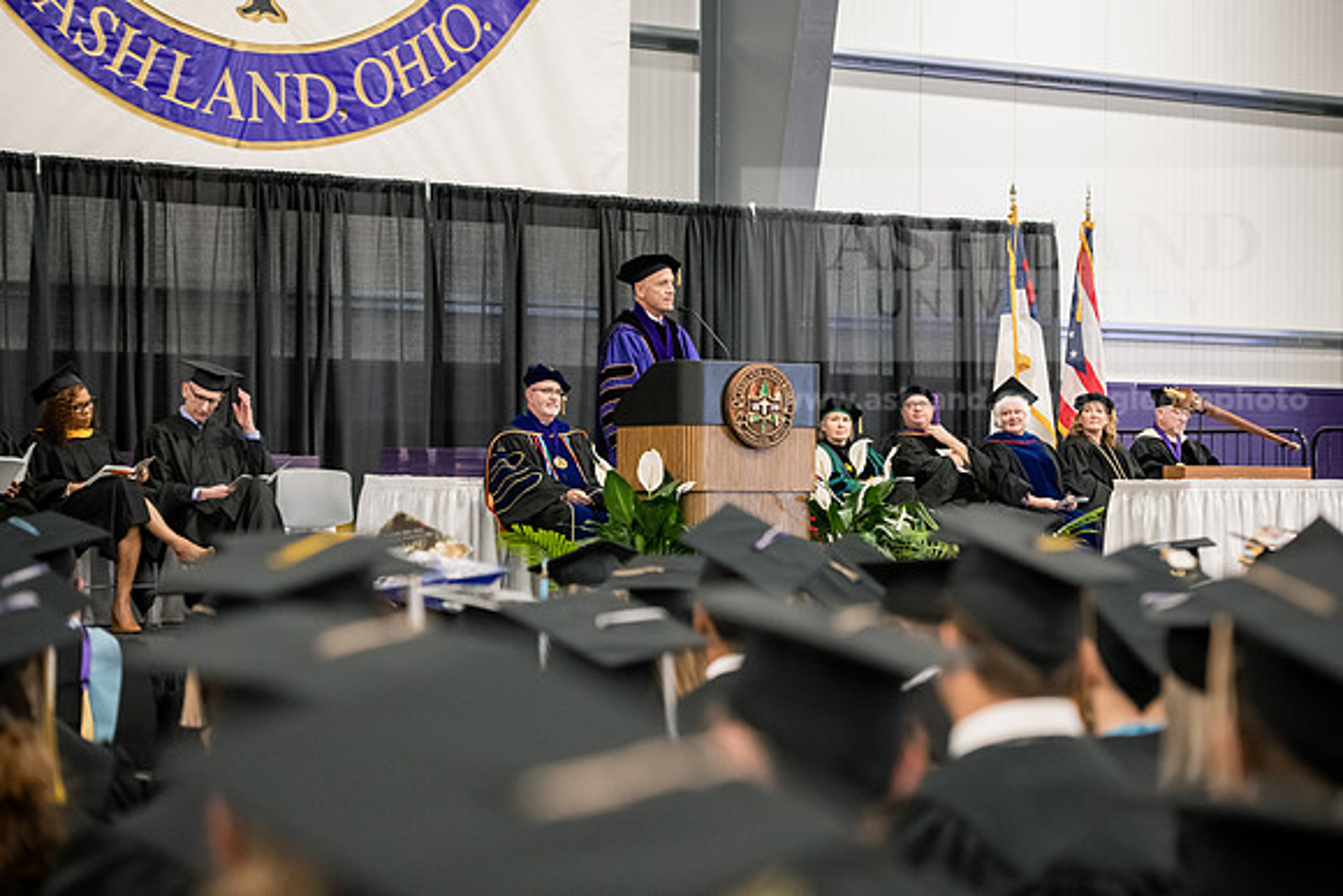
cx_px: 672
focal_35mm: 92
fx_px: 3433
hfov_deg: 22.1
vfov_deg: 14.9
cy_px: 448
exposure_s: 1/200
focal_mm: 92
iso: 4000
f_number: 3.2
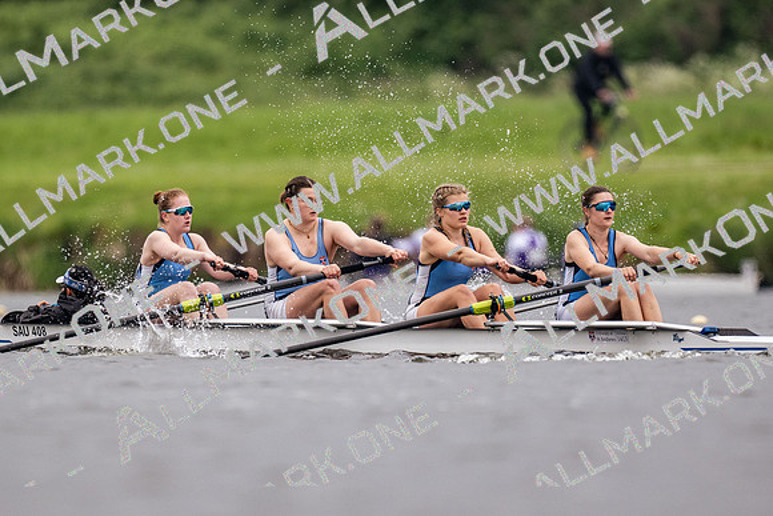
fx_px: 19339
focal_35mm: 900
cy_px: 258
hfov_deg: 2.3
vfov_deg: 1.5
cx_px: 386
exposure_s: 1/2000
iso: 720
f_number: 4
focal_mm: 600
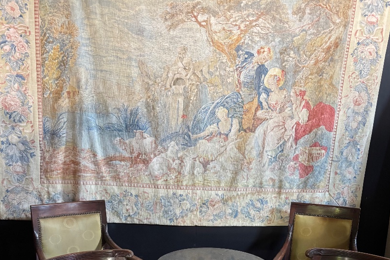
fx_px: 433
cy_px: 241
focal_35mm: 40
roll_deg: -3.5
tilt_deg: -17.6
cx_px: 212
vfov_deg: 31.6
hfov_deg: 48.4
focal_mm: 5.96
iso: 400
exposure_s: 1/60
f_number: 1.6
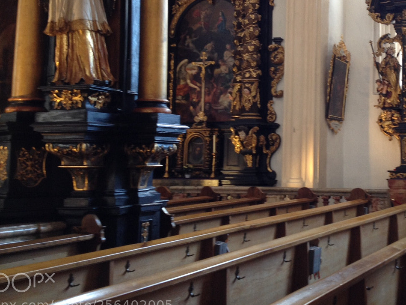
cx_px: 291
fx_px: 692
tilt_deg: +2.6
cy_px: 82
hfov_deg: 32.2
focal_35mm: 59
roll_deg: +0.3
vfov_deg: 24.6
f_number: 2.4
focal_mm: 4.28
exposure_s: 1/30
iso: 50
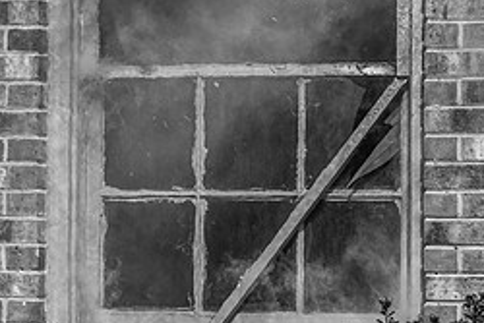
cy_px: 57
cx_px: 343
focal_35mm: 261
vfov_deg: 5.3
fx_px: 3511
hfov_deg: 7.9
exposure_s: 1/500
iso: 320
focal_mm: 75
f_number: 9
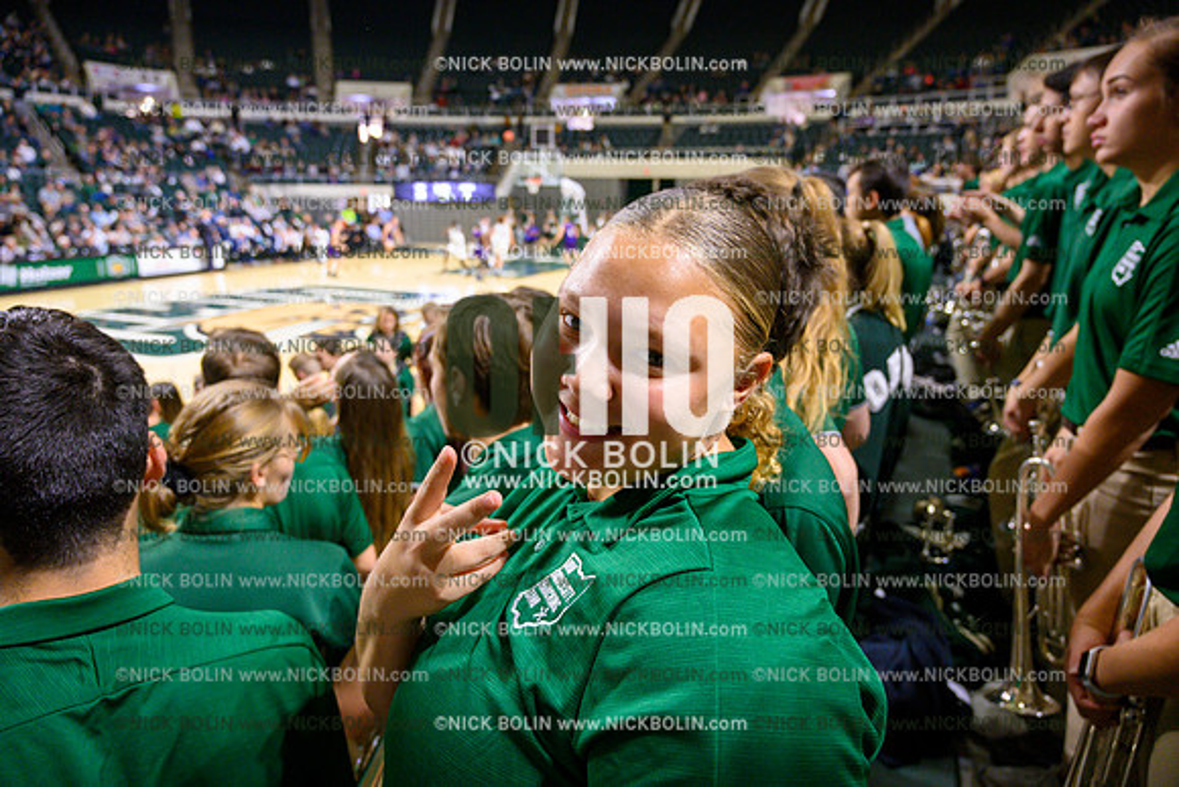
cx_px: 590
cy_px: 394
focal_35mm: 24
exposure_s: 1/200
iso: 3200
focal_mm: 24
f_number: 4.5
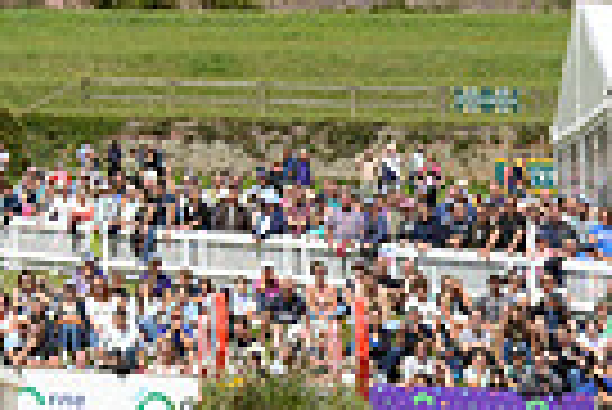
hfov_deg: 9.0
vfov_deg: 6.3
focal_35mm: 213
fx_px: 3625
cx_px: -648
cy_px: -288
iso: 1250
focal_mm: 50
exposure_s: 1/3200
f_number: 10
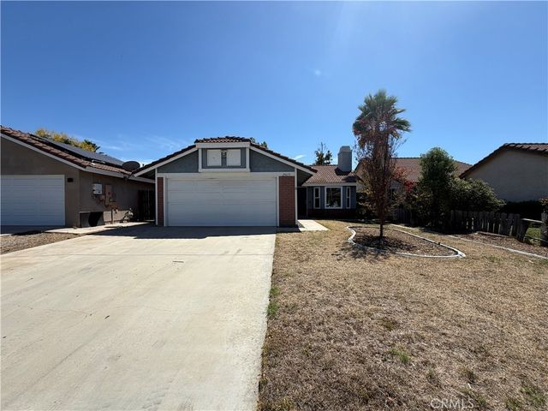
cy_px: 206
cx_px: 274
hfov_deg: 102.1
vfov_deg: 85.7
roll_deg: +1.7
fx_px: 222
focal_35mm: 14
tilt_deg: +1.5
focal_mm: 2.22
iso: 20
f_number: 2.2
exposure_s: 1/1145
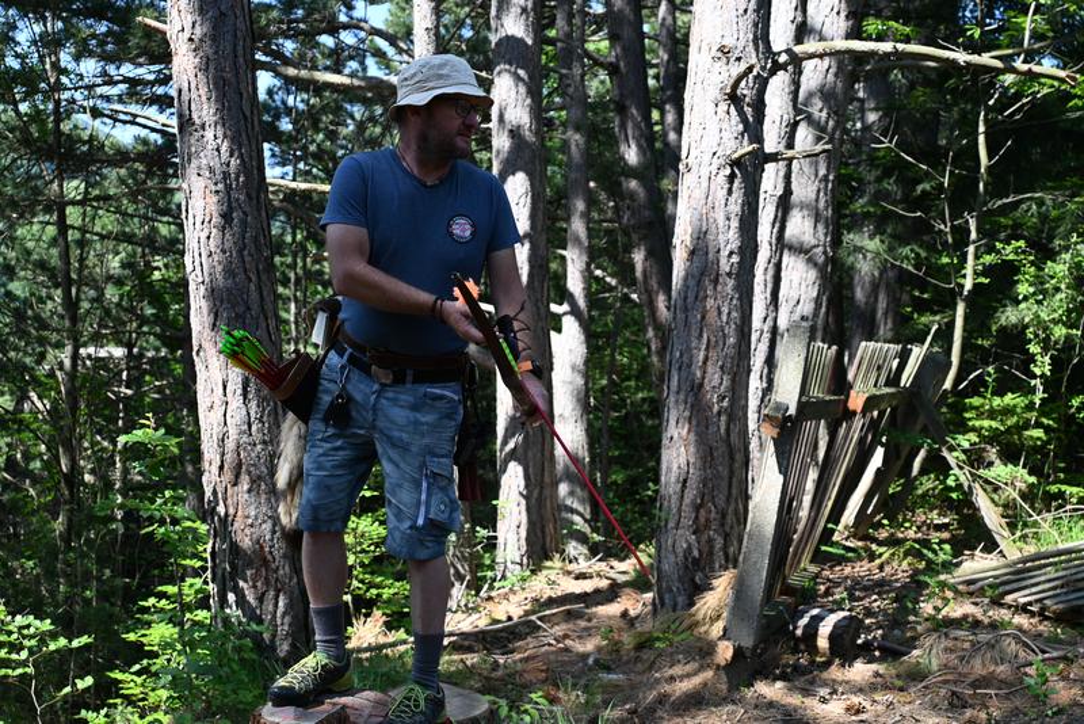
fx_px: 1446
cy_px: 362
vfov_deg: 28.1
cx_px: 542
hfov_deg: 41.1
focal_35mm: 48
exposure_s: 1/250
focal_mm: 48
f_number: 6.3
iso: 250
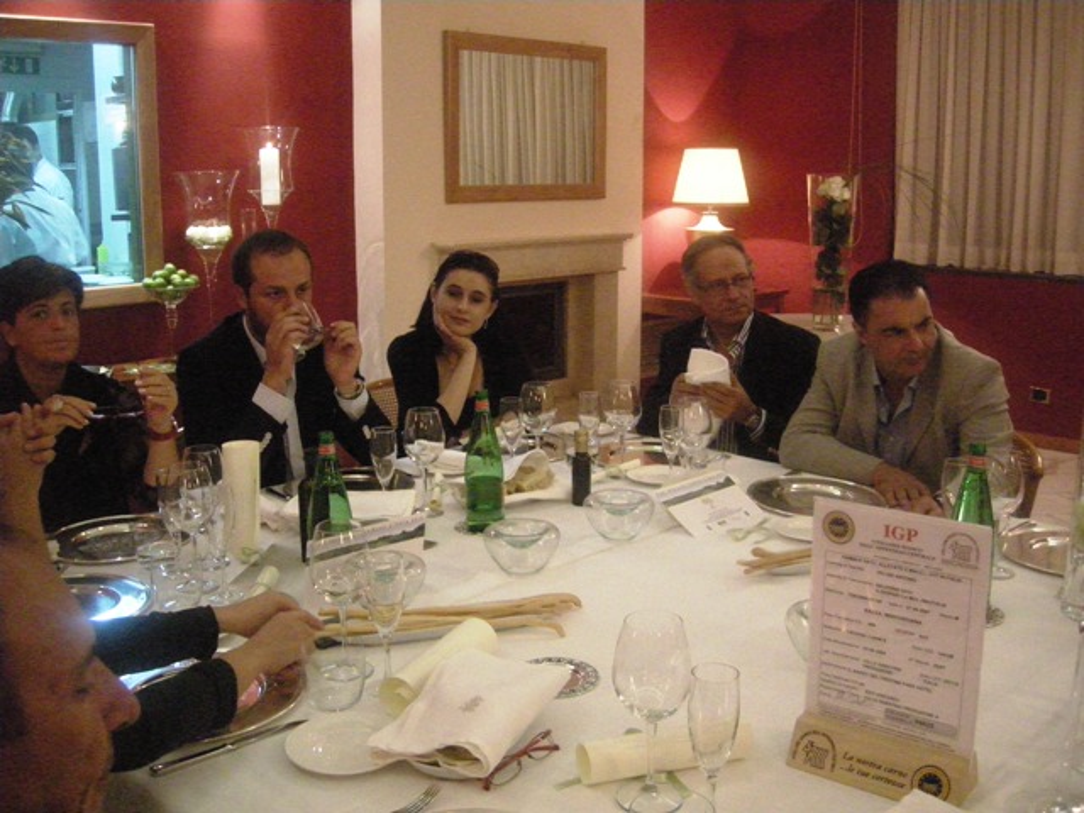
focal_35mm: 36
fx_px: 1127
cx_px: 542
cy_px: 406
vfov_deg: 39.7
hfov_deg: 51.4
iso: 1600
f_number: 2.7
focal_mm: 7.5
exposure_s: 1/69.3
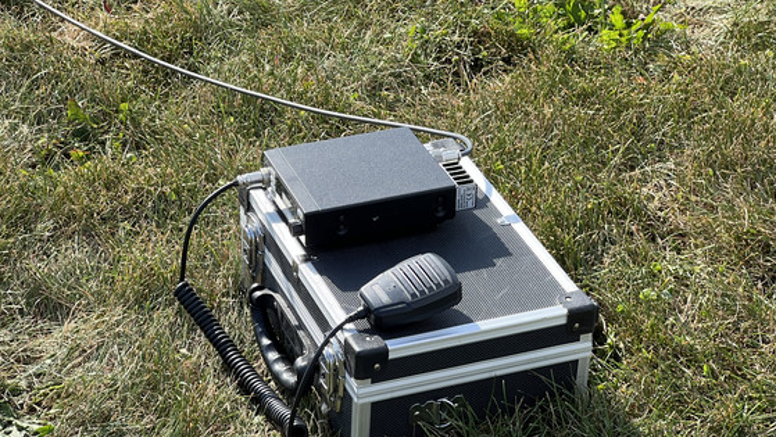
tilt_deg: -34.3
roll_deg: +1.0
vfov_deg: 12.6
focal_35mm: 96
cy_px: 273
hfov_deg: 22.2
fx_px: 1976
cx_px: 339
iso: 32
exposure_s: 1/257
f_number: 2.8
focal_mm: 9
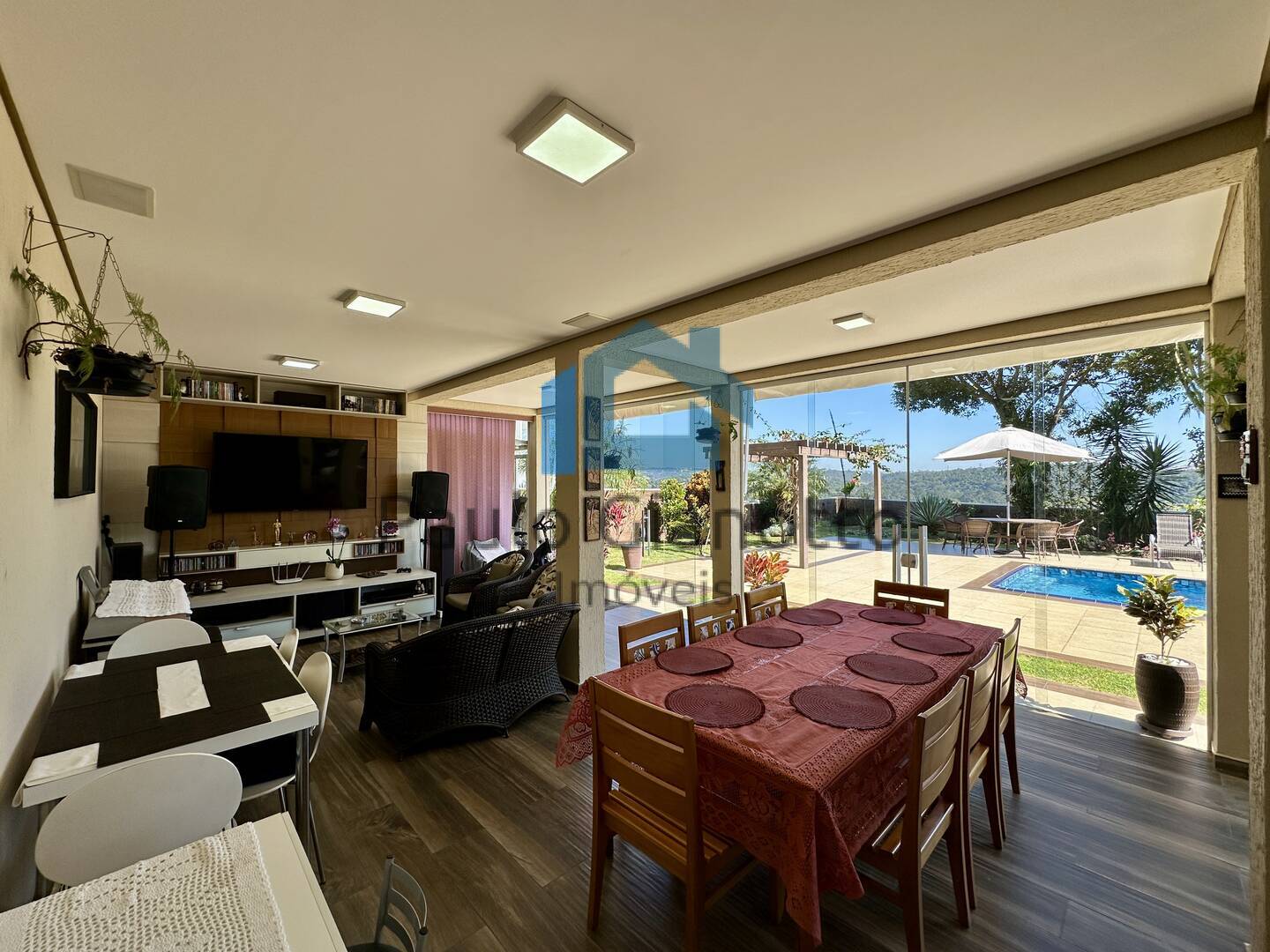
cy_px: 476
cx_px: 635
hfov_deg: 102.1
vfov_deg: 85.7
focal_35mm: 14
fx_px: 514
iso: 40
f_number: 2.2
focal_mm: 2.22
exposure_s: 1/496
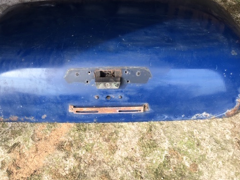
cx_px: 115
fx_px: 250
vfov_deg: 39.6
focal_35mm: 36
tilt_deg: -47.6
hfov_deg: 51.3
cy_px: 82
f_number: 2.2
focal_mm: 4.15
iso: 25
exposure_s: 1/100
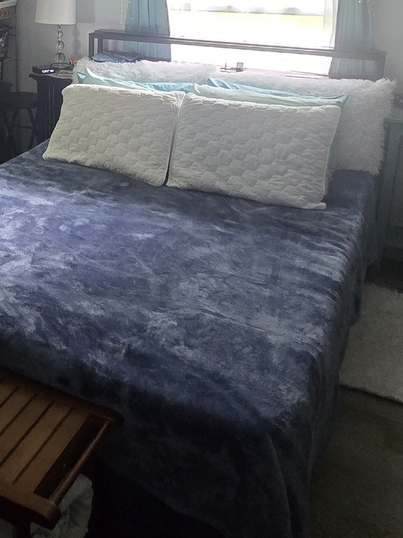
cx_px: 14
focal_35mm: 36
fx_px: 559
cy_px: 91
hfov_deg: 36.3
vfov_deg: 47.8
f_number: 2.2
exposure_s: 1/60
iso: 800
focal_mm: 2.2
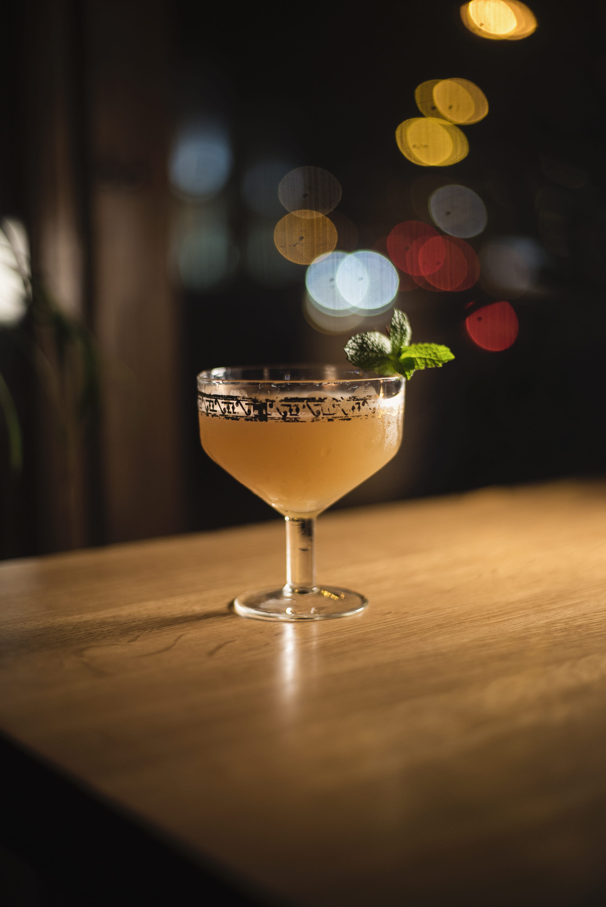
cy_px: 454
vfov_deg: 39.6
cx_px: 303
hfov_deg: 27.0
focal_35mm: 50
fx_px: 1261
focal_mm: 50
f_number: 1.8
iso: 250
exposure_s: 1/125
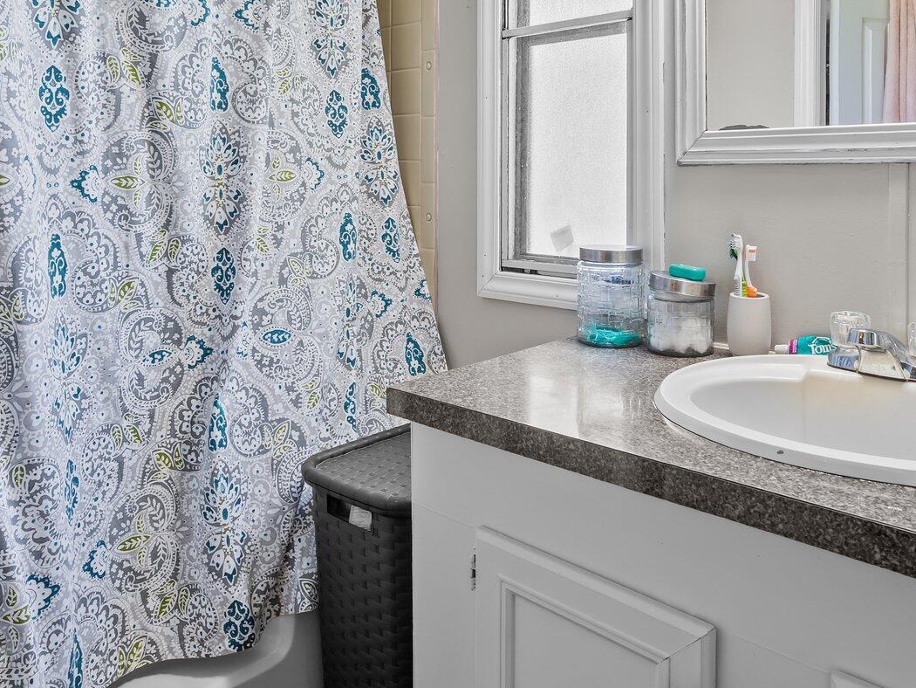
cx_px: 468
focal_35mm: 30
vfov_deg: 45.7
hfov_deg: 59.9
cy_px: 204
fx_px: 794
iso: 400
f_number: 8
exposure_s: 1/6
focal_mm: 16
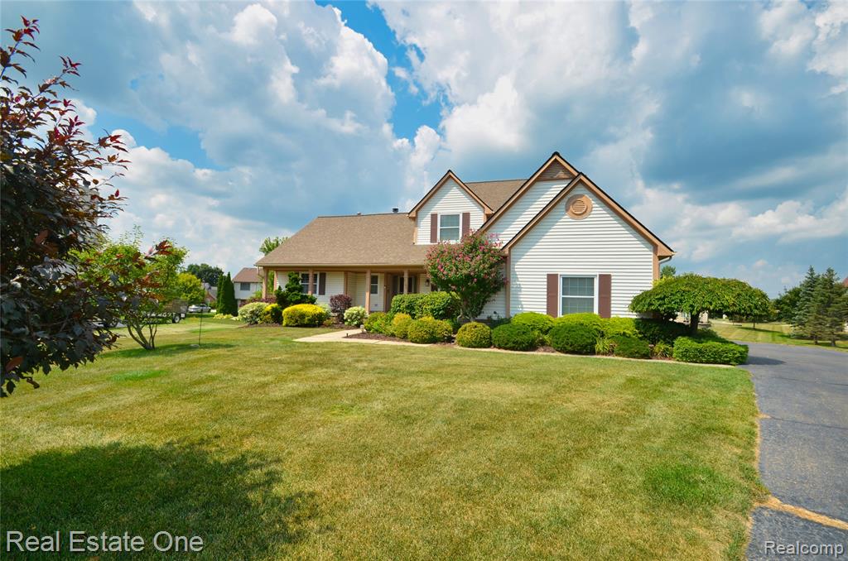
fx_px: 353
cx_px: 424
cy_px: 280
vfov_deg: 77.1
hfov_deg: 100.5
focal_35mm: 15
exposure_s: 1/250
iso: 100
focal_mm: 10
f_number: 8
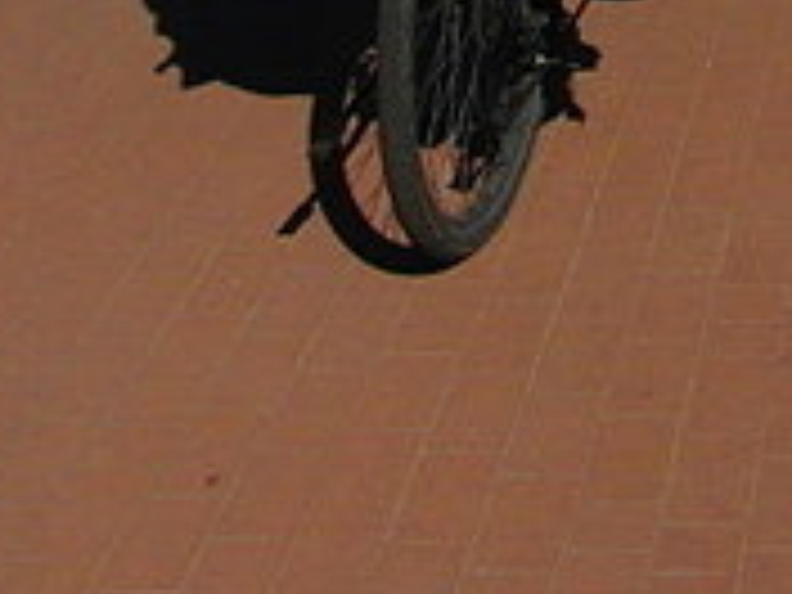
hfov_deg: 17.4
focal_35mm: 109
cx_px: 868
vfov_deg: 12.2
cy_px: -562
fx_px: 2494
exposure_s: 1/1500
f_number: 5.2
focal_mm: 4
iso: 100
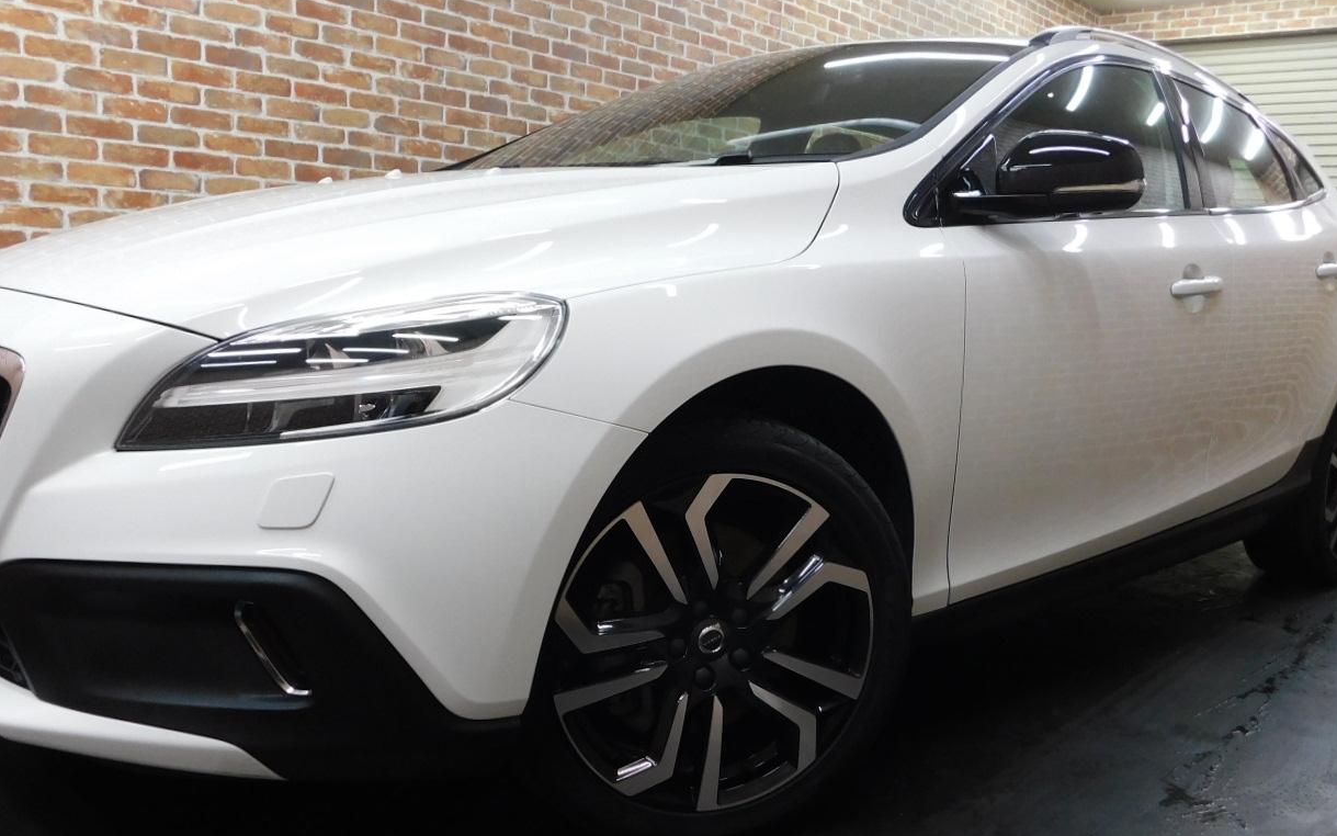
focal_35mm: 32
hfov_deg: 59.7
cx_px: 666
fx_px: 1166
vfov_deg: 39.4
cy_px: 470
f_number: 3
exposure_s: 1/30
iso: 160
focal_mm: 4
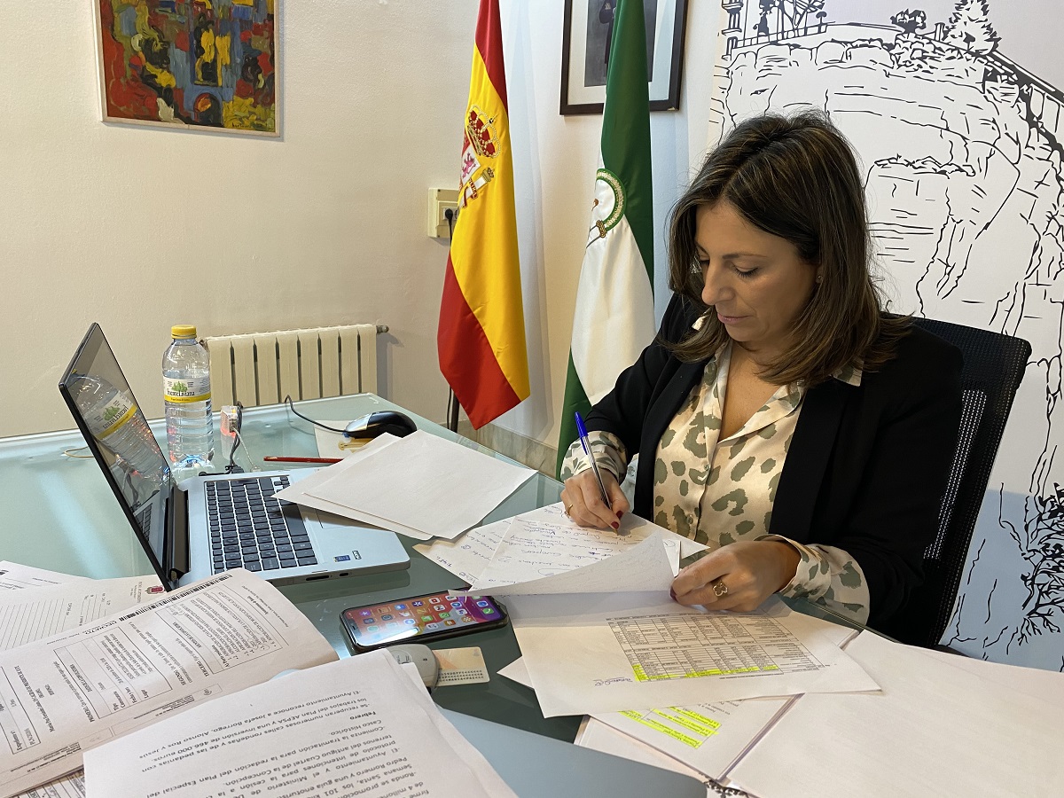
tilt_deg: -13.5
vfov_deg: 53.1
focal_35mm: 26
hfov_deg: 67.3
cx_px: 532
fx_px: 799
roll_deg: -2.7
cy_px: 399
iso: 125
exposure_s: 1/50
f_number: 1.8
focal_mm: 4.25
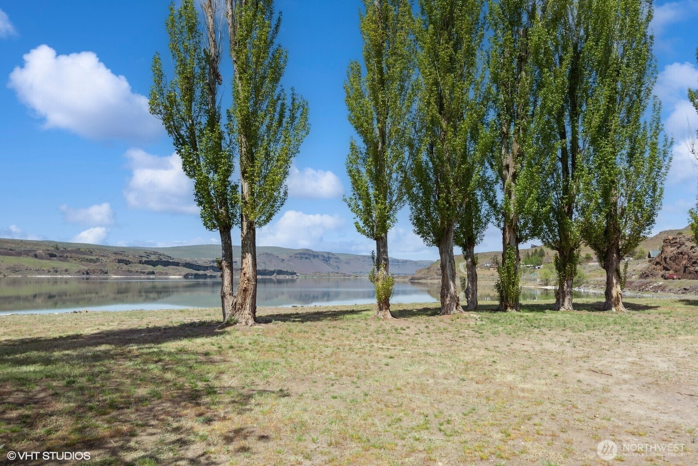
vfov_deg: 53.2
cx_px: 349
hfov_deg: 73.7
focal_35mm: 24
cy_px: 233
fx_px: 465
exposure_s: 1/800
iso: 200
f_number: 8
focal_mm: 24
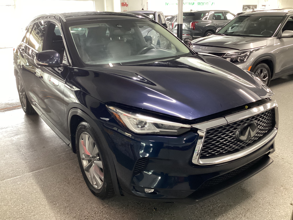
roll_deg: +1.2
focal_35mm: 31
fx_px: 262
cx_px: 146
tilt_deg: -20.0
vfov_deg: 45.4
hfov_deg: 58.4
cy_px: 110
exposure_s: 1/40
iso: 400
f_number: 2.4
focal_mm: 3.3
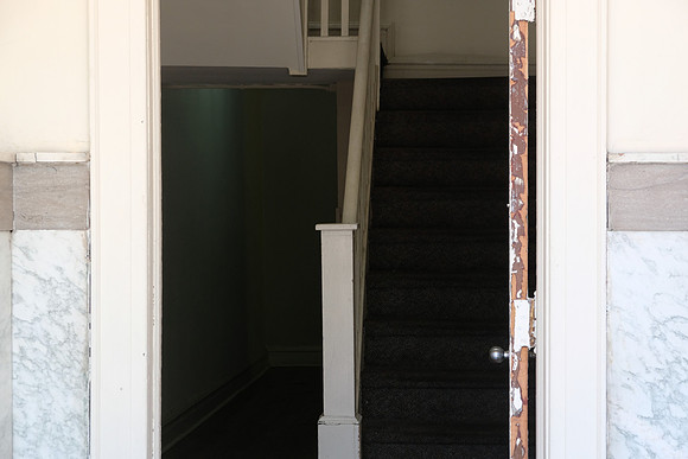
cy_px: 230
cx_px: 344
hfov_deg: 26.6
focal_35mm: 76
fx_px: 1453
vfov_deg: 18.0
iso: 800
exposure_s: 1/30
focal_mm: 50.5
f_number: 7.1
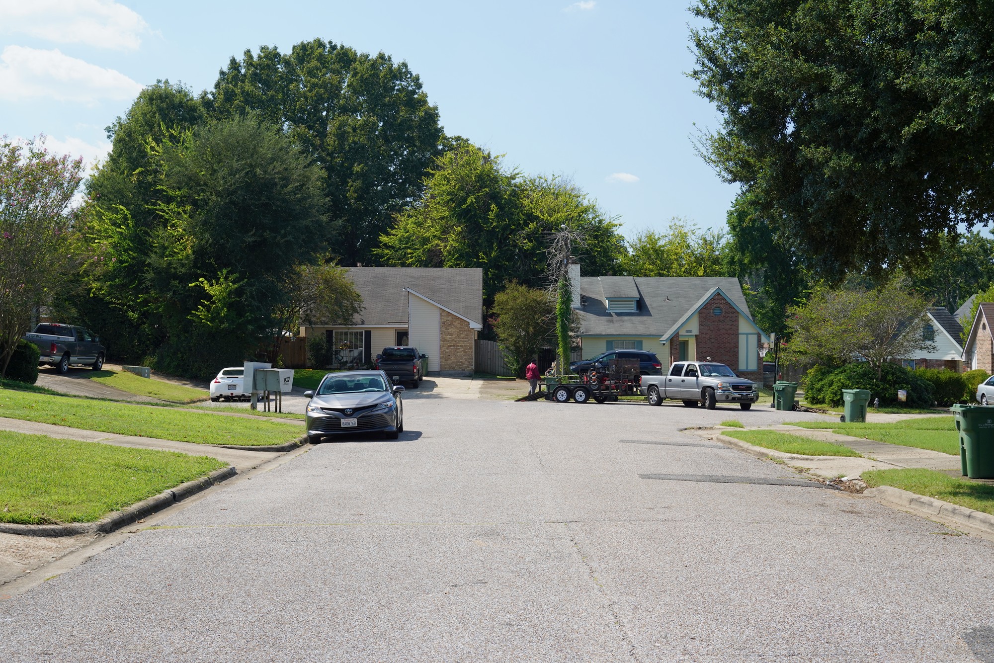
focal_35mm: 53
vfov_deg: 25.5
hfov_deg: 37.5
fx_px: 1463
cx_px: 497
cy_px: 332
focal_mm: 53
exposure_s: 1/100
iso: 400
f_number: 13
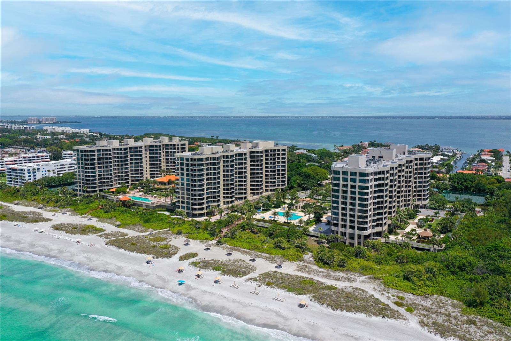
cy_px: 170
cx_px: 256
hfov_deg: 65.5
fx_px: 397
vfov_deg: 46.4
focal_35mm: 28
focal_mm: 10.26
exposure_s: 1/800
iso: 100
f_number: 6.3
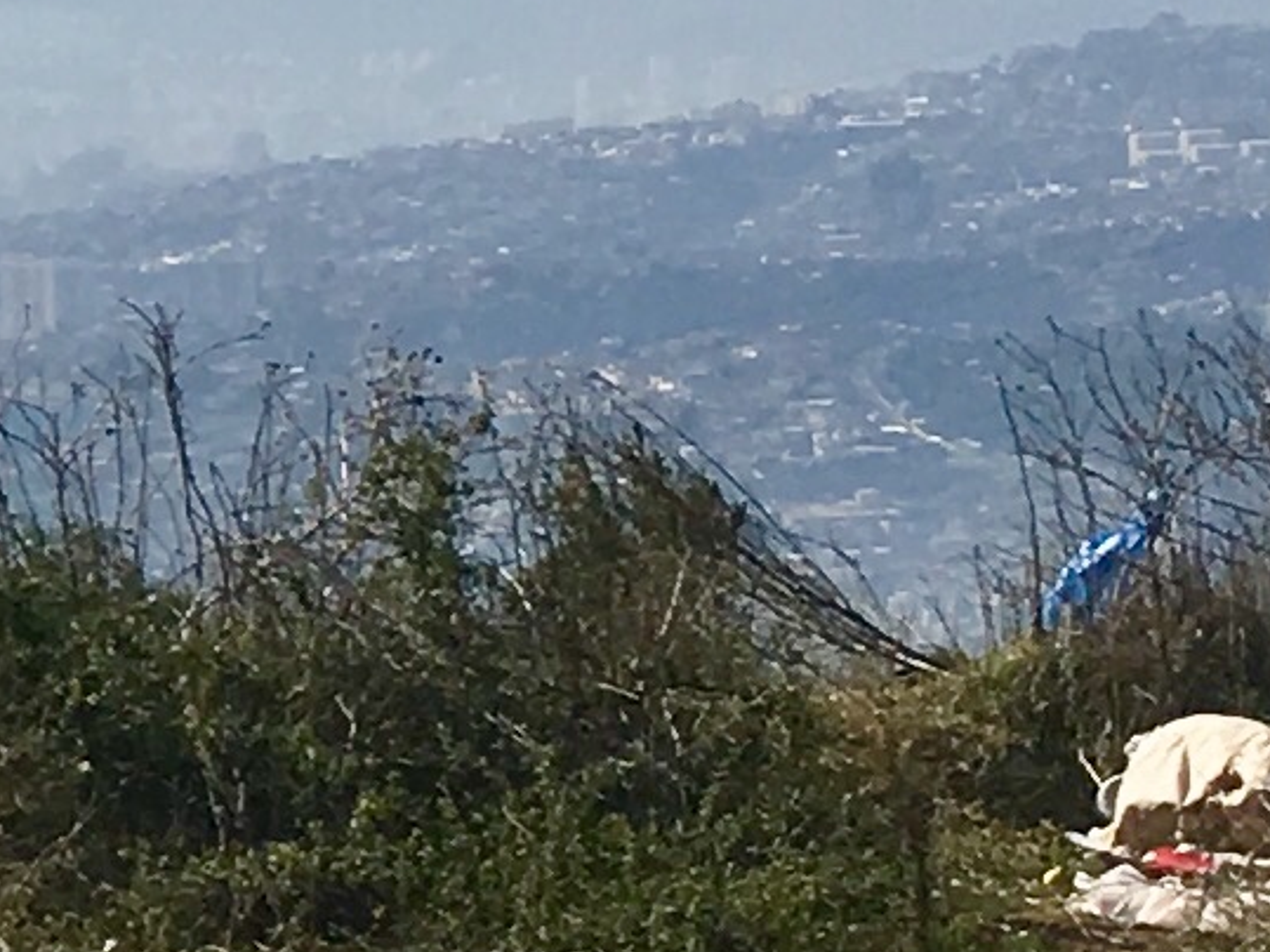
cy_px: 19
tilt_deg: +0.1
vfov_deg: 6.8
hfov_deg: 8.3
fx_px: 7960
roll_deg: +2.7
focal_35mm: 217
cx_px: -1833
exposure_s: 1/2653
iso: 25
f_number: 2.2
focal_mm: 4.15
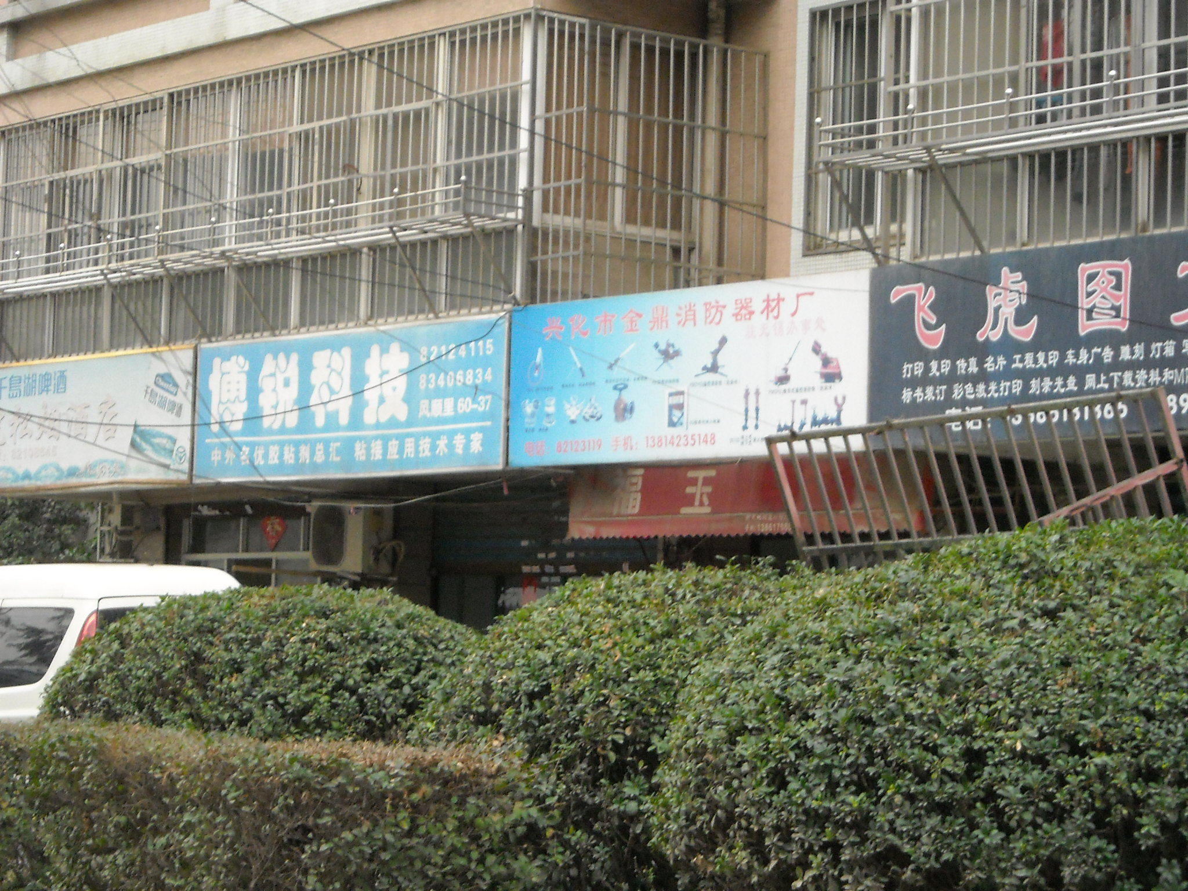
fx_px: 3604
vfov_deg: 14.1
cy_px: 446
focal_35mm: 105
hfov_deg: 18.7
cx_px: 594
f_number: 4.7
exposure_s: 1/96
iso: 400
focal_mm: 17.1
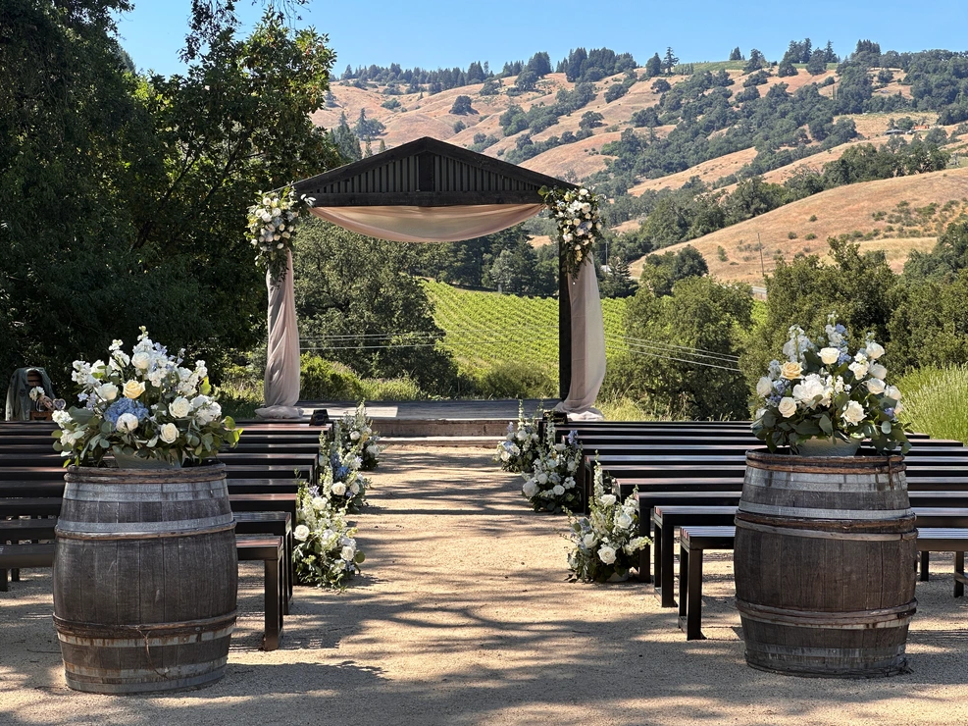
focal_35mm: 78
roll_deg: +0.2
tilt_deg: -2.8
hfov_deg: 25.0
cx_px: 484
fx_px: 2181
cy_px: 360
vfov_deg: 18.9
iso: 32
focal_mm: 9
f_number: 2.8
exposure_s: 1/336
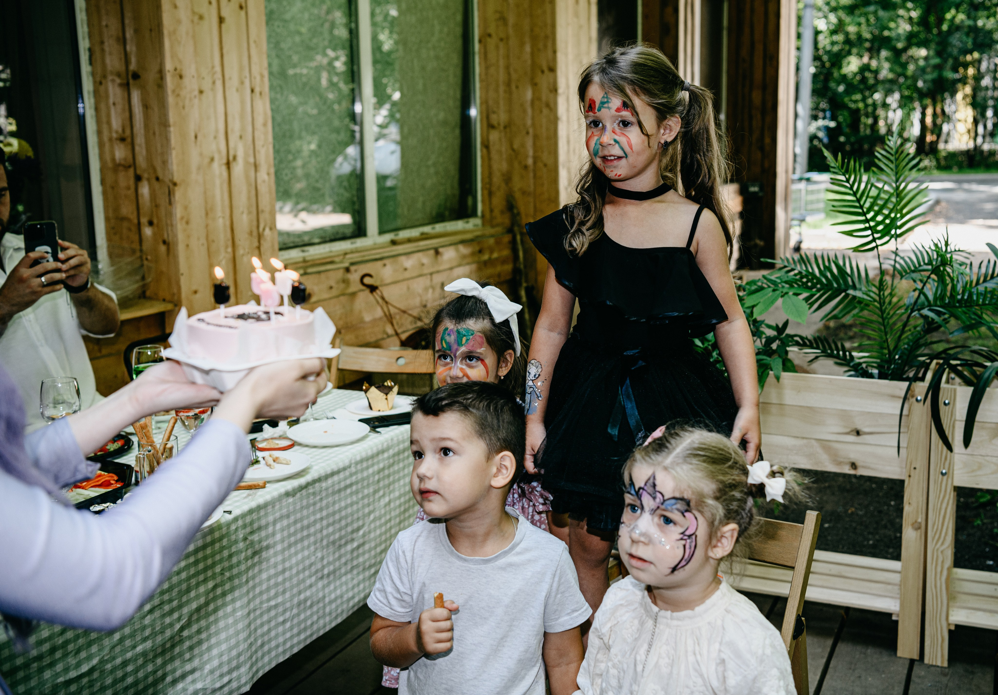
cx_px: 559
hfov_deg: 48.0
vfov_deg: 34.5
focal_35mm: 40
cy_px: 322
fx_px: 1118
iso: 320
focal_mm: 36
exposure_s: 1/160
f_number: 3.5
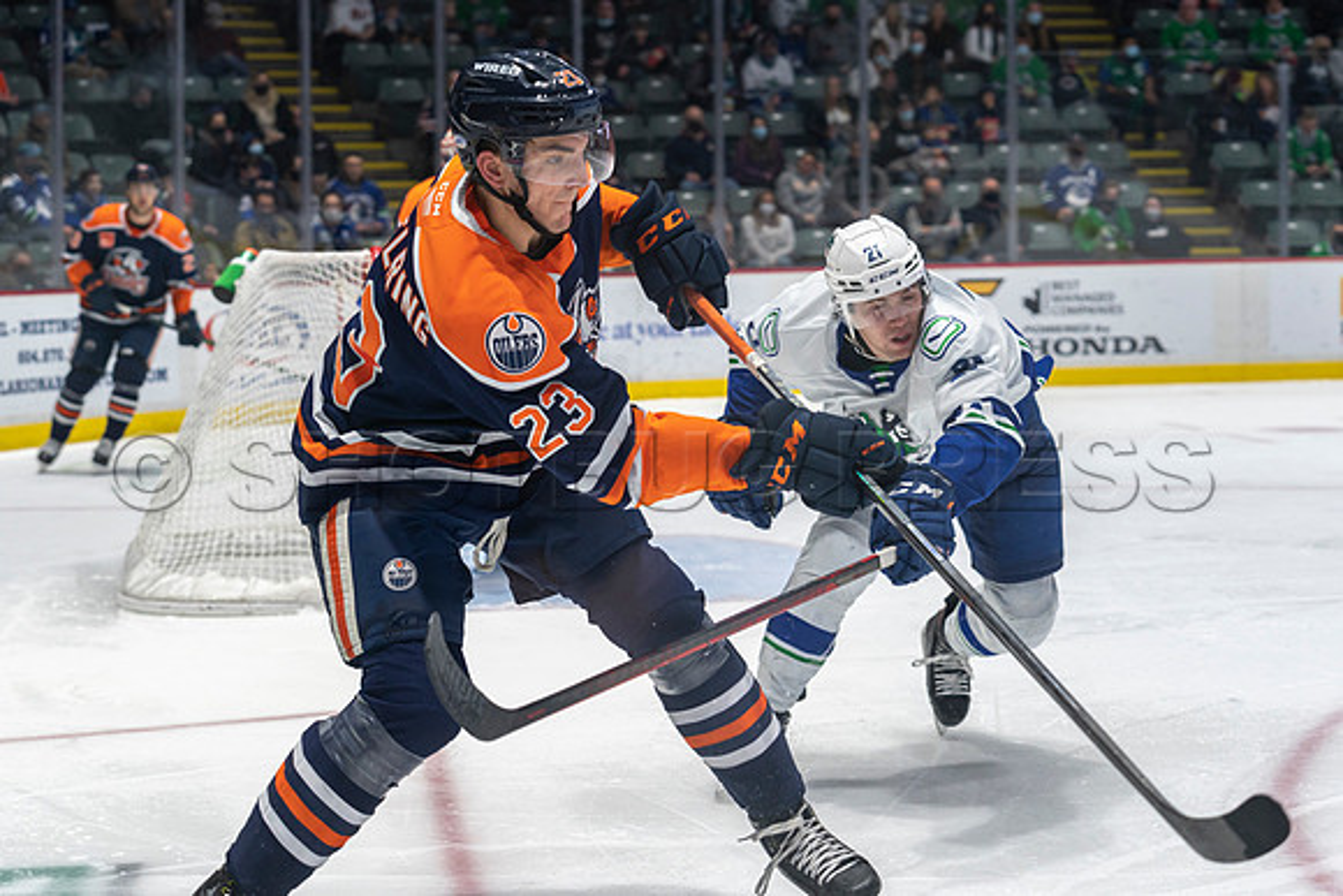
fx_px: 2739
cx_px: 672
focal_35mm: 73
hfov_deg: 27.5
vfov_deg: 18.6
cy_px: 448
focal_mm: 70
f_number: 4
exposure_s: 1/500
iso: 1600
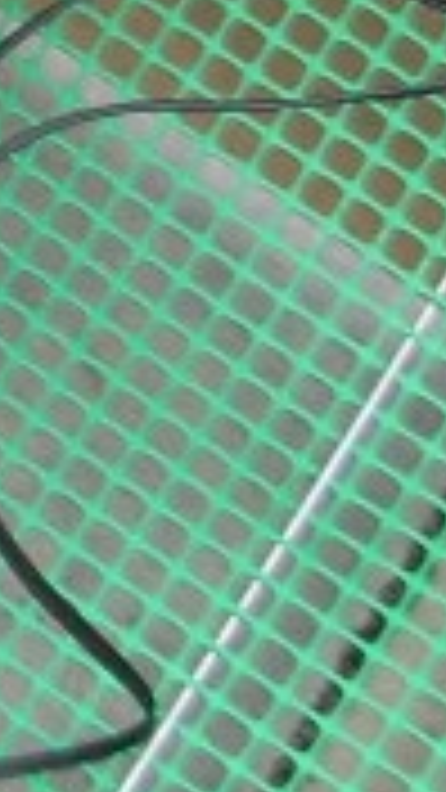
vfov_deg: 8.6
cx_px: -1144
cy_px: -693
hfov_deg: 4.7
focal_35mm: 241
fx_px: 5067
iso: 79
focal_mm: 6.3
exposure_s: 1/235
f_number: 2.9
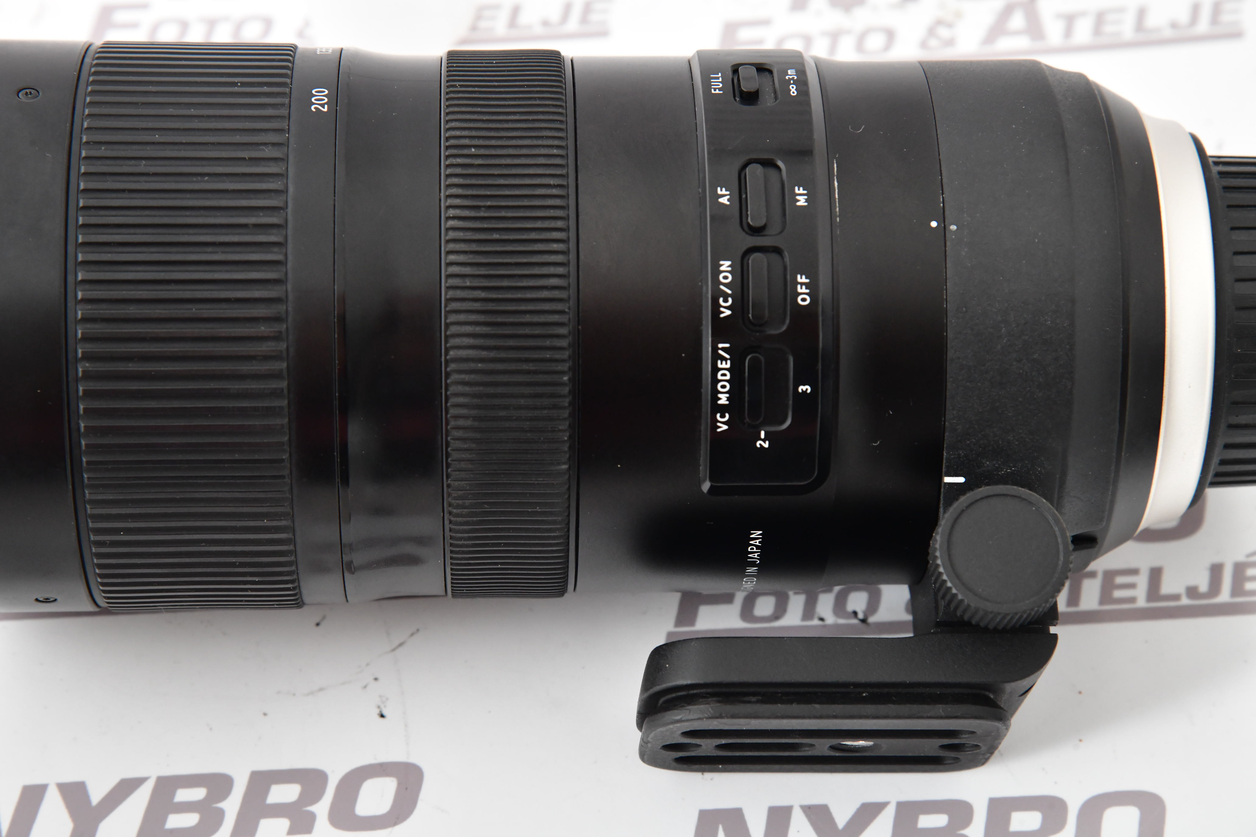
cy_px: 418
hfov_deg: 17.1
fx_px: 4186
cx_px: 628
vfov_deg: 11.4
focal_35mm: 120
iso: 2500
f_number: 11
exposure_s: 1/200
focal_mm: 120
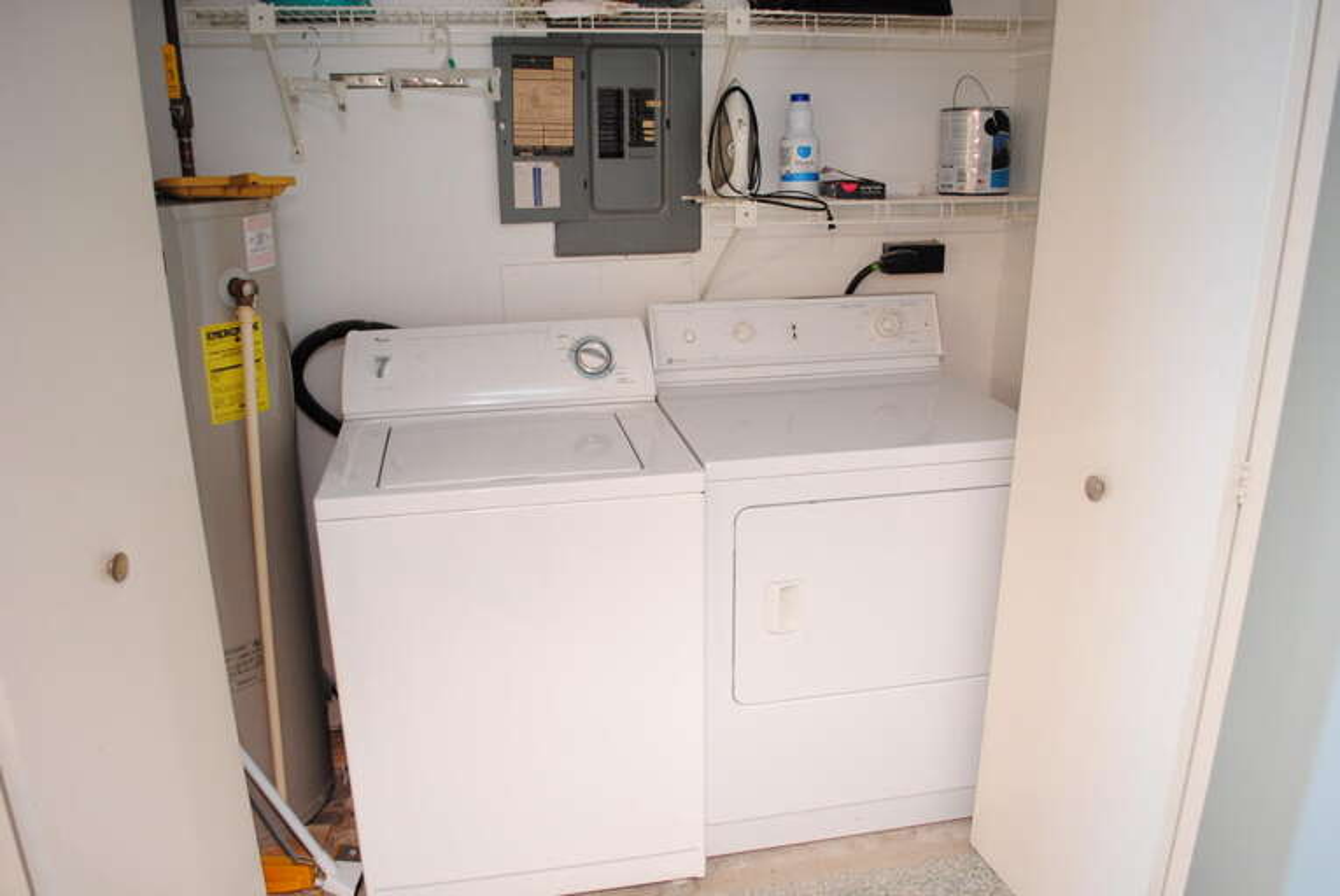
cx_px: 670
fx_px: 1006
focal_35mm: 27
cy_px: 448
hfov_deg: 67.3
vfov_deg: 48.0
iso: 400
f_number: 3.5
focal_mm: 18
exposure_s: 1/30
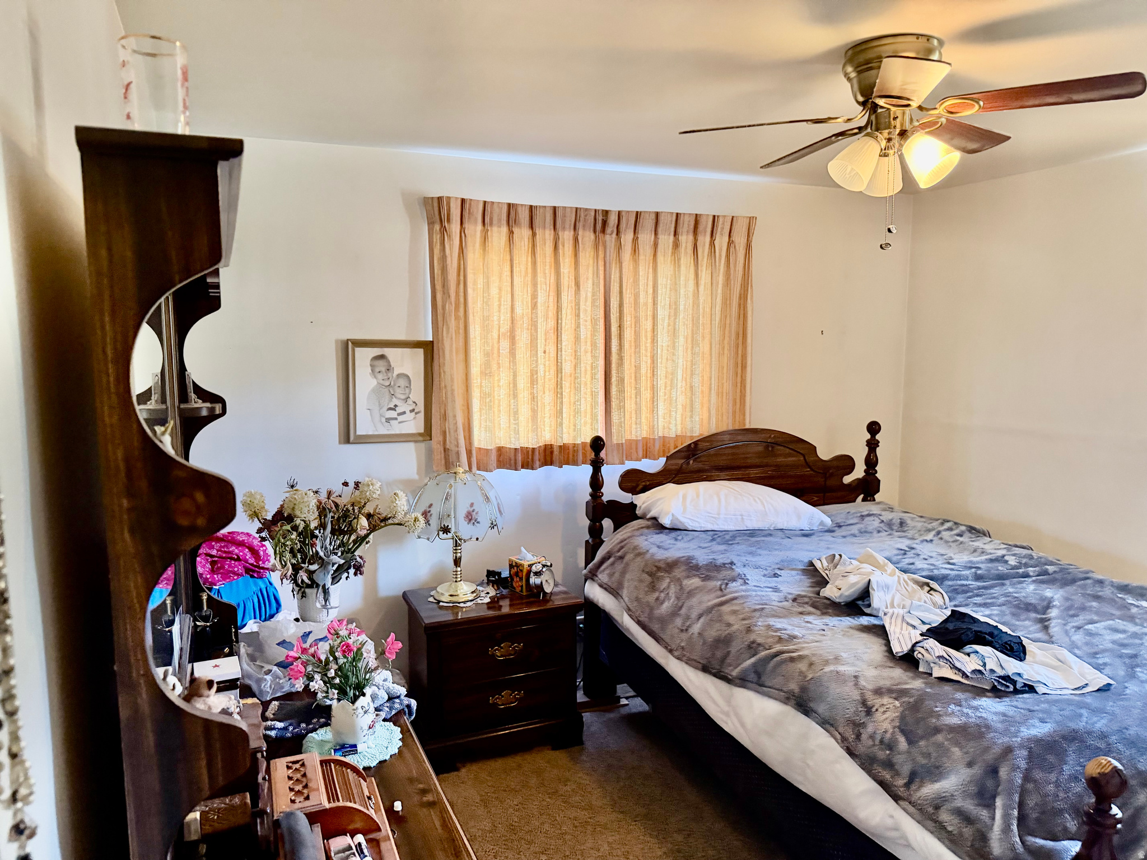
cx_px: 574
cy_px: 430
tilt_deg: -6.0
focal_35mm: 24
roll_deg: +0.2
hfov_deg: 71.6
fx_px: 795
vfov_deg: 56.8
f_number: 1.78
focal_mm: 6.76
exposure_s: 1/40
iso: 800
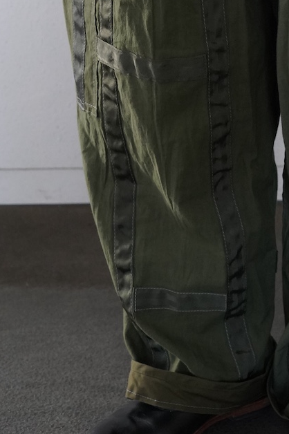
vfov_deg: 24.3
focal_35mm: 79
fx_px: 952
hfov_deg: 17.0
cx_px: 261
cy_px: -21
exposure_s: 1/250
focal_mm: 33
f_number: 5.6
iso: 4000
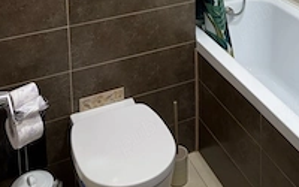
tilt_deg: -7.6
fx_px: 448
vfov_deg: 20.1
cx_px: 196
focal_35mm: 55
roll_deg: +0.0
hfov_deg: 36.6
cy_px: -99
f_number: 1.6
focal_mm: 5.96
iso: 100
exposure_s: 1/100
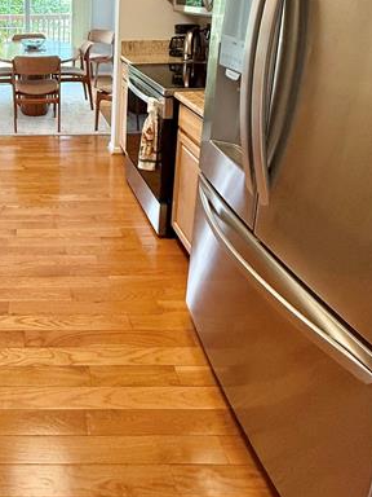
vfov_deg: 56.9
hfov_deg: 44.0
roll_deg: +0.0
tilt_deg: -12.0
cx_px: 18
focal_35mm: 28
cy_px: 74
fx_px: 401
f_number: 2.2
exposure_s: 1/120
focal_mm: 2.22
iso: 320
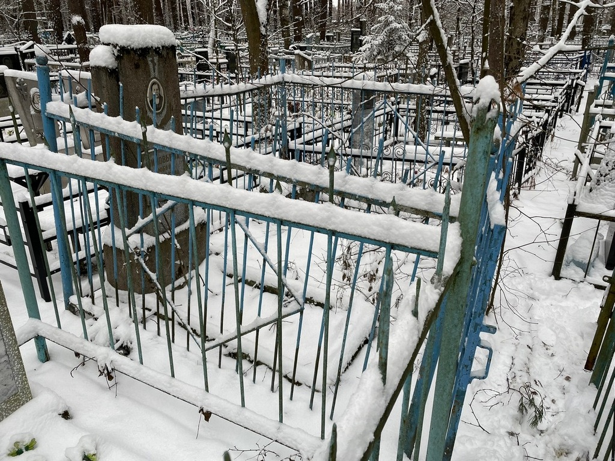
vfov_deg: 53.1
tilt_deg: -22.8
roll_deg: +1.2
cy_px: 230
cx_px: 308
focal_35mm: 26
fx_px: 462
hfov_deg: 67.3
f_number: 1.6
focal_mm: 4.2
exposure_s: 1/121
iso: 32
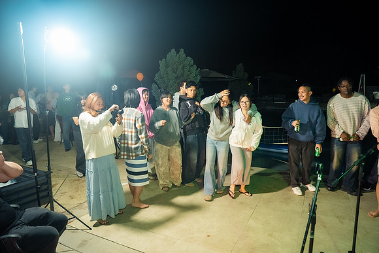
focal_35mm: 24
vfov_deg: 53.2
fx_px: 253
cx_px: 190
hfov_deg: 73.7
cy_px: 126
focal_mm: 24
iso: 1000
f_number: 2.8
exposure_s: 1/160
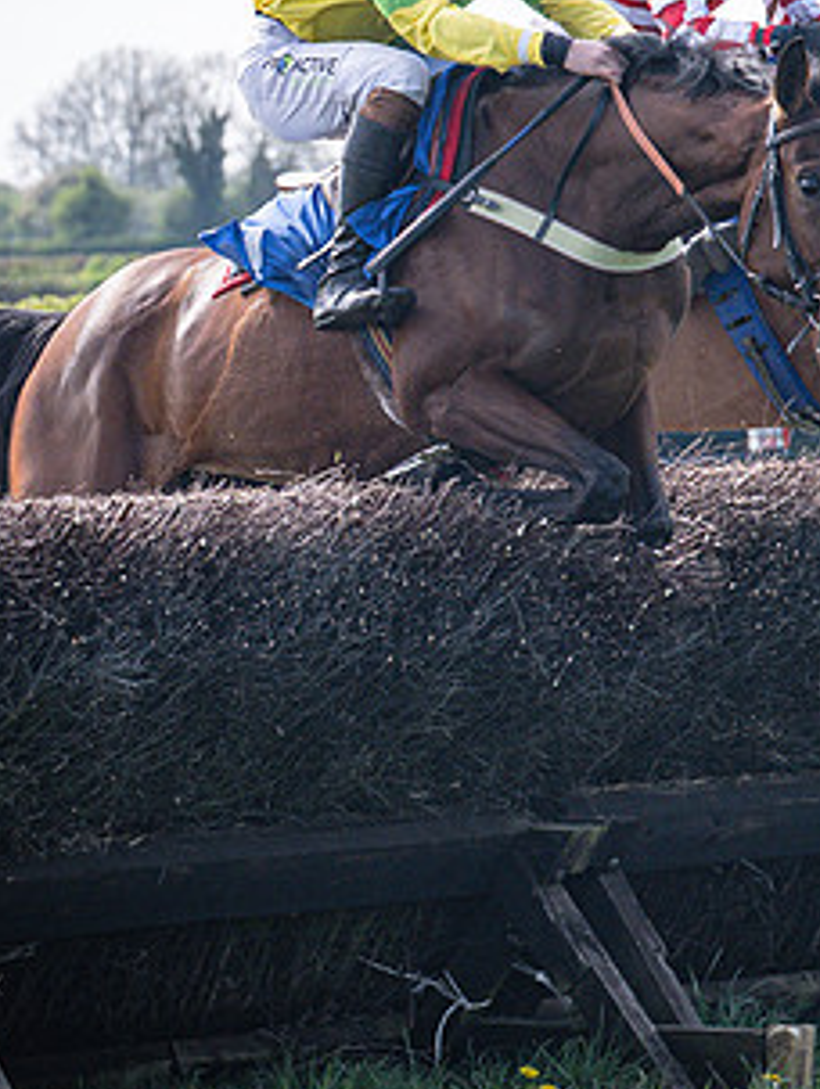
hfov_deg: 5.8
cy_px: 370
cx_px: 647
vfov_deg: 7.7
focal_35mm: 258
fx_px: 8132
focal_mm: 70
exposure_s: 1/2000
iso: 400
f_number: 4
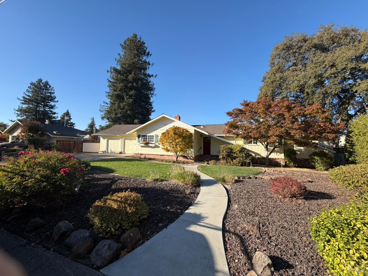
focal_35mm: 14
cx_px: 184
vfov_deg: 85.7
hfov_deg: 102.1
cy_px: 138
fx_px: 149
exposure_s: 1/770
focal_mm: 2.22
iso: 40
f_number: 2.2
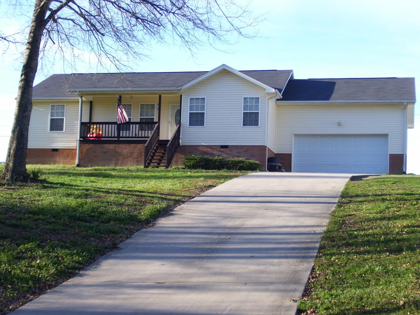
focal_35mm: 70
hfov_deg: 27.8
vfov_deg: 21.0
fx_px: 849
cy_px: 158
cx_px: 210
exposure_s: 1/250
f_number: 4
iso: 80
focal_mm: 11.6
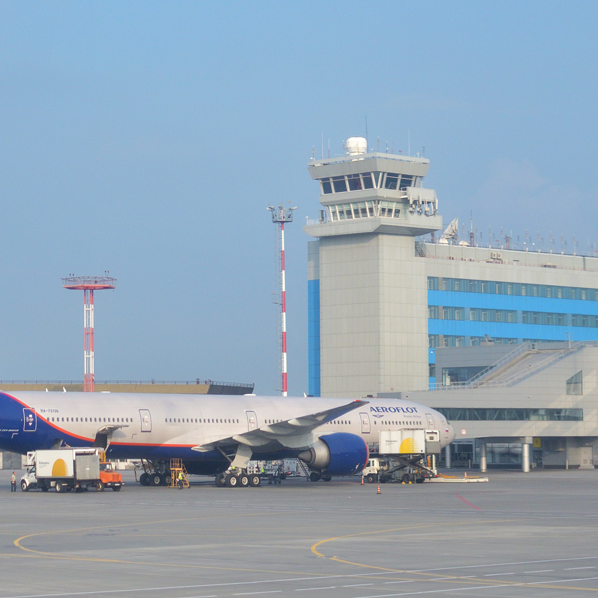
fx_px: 1368
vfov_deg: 24.7
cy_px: 314
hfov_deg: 24.5
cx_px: 188
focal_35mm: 70
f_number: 2.5
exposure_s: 1/8000
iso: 400
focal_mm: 35
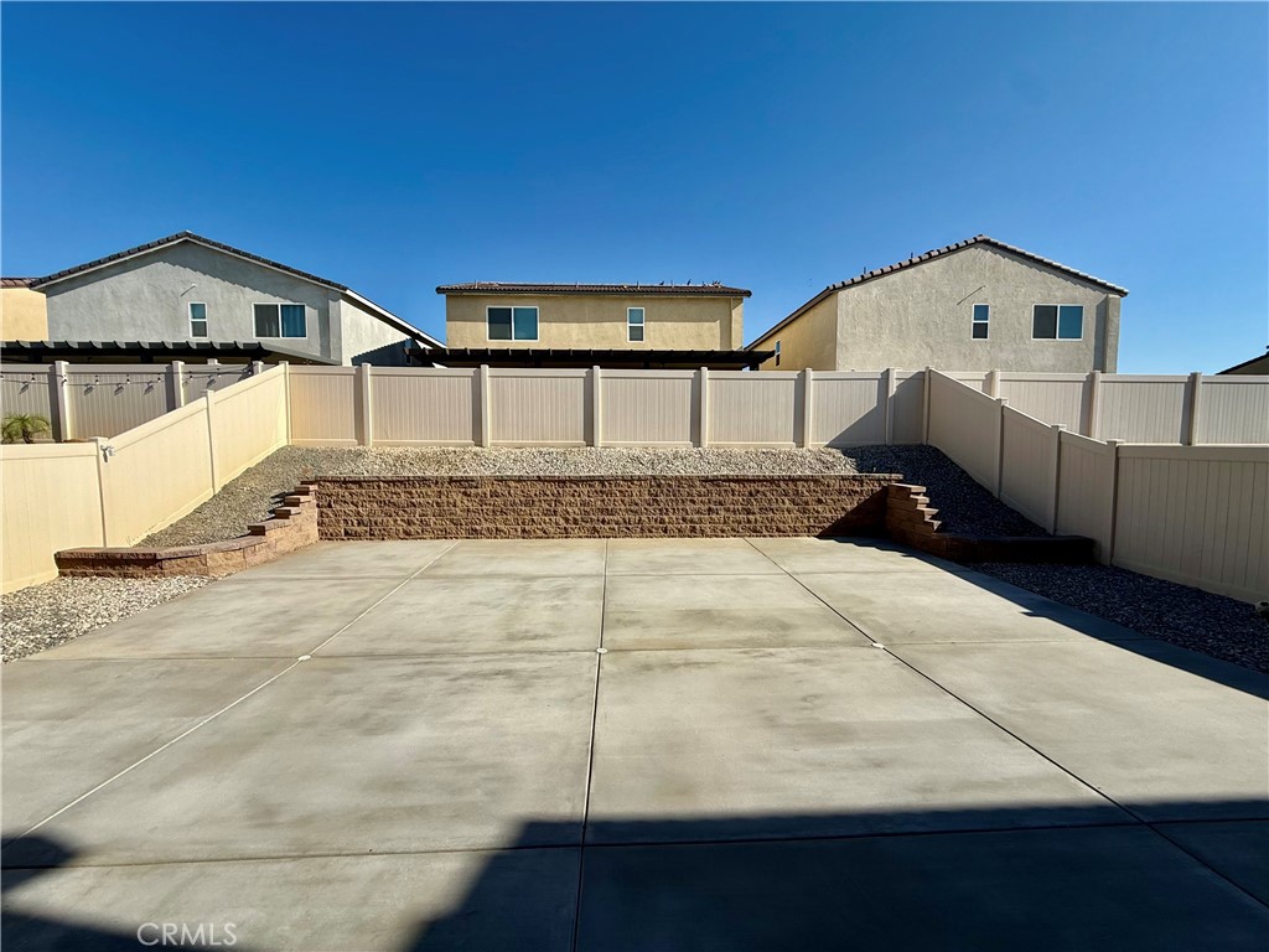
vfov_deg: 85.7
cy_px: 476
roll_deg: -0.3
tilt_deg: -4.0
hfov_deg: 102.1
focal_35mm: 14
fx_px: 513
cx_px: 634
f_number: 2.2
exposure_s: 1/2976
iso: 50
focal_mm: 2.22
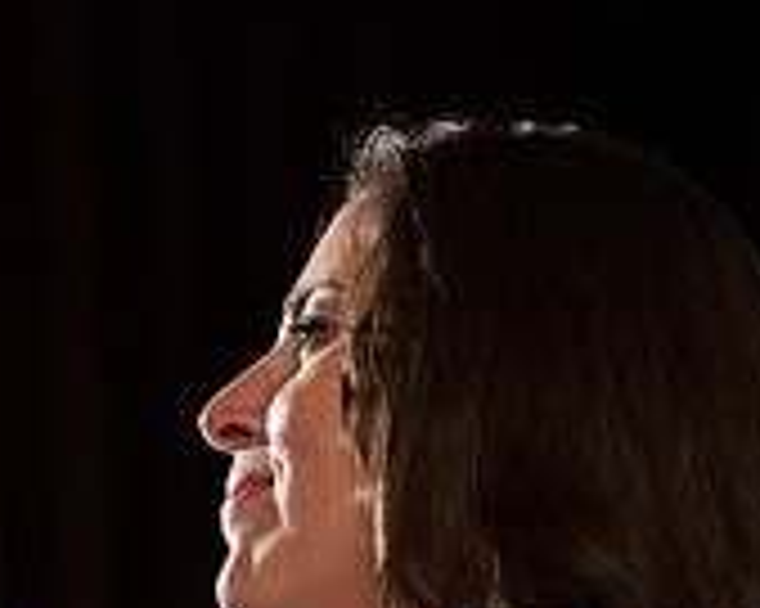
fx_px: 11959
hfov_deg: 3.6
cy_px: 745
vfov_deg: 2.9
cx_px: -139
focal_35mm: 532
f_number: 2.8
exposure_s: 1/60
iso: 500
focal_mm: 110
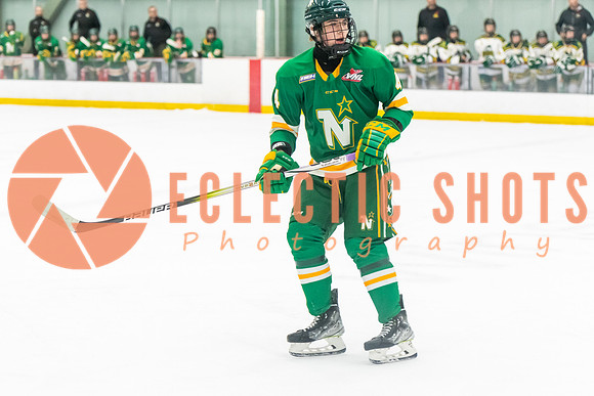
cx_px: 297
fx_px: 1700
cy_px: 243
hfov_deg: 19.8
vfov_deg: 13.3
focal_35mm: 103
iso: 3200
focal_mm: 80
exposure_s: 1/800
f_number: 2.8
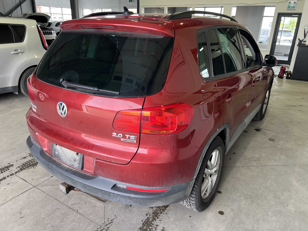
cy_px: 116
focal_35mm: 26
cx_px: 154
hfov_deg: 67.3
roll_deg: -2.3
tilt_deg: -18.1
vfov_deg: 53.1
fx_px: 231
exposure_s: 1/121
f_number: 1.5
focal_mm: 5.7
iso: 50
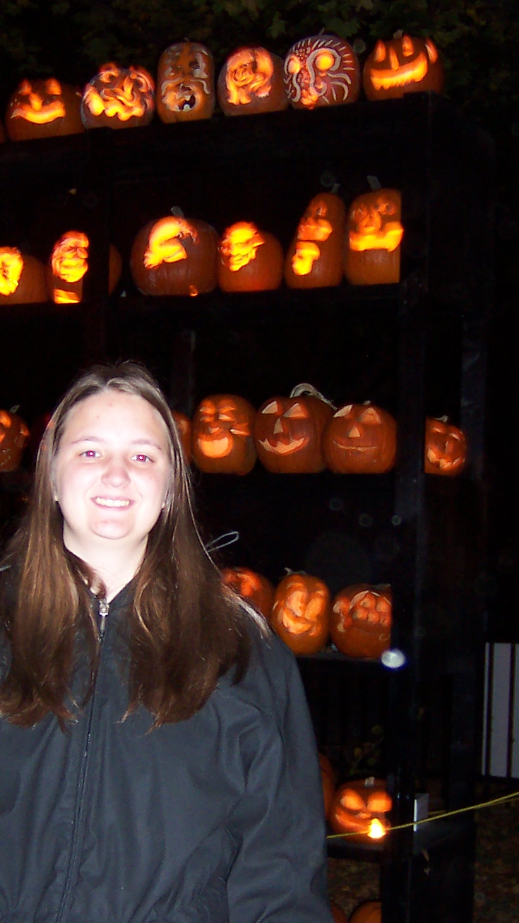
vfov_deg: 34.2
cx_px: 201
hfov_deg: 19.7
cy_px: 566
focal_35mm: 61
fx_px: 1493
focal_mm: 5.6
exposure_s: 1/2
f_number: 2.8
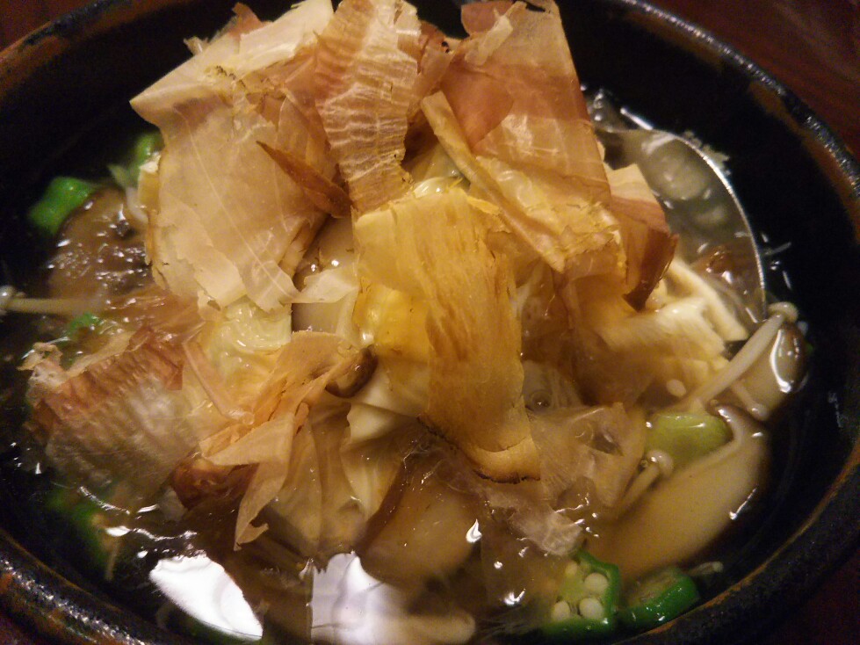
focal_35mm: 30
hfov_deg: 60.0
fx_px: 745
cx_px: 430
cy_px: 322
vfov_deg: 46.8
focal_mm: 4
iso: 250
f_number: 2.2
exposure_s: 1/33
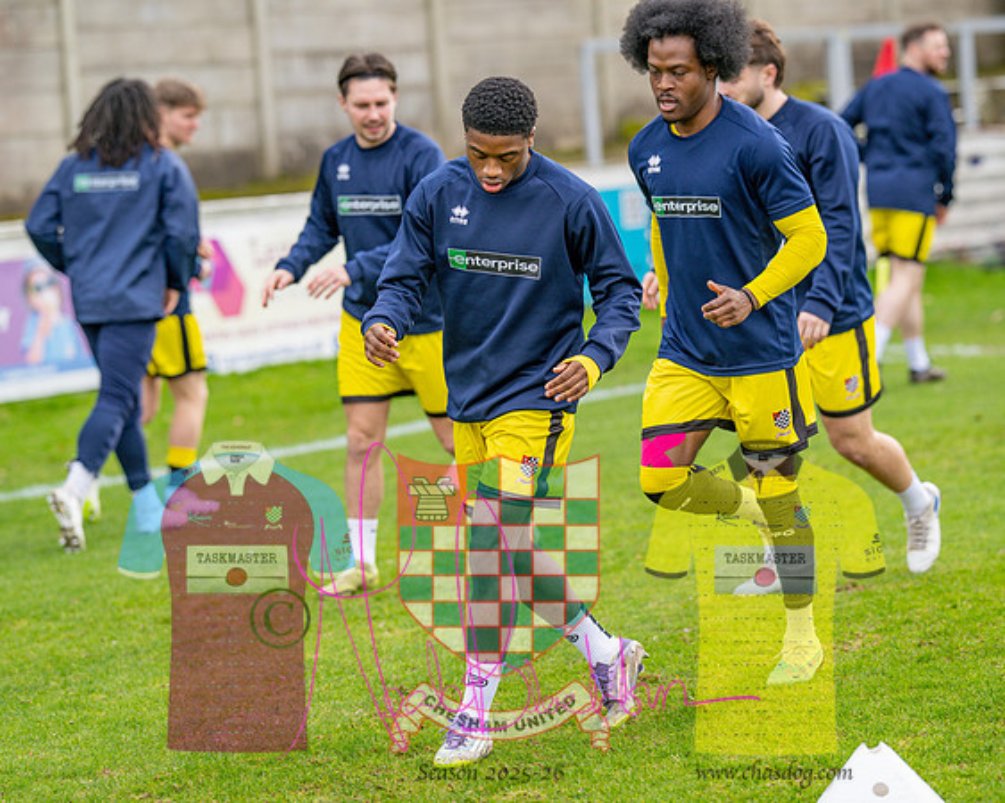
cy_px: 402
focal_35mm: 152
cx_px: 551
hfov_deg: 12.7
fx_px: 4521
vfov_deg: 10.2
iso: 200
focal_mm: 135
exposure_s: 1/1600
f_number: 2.8
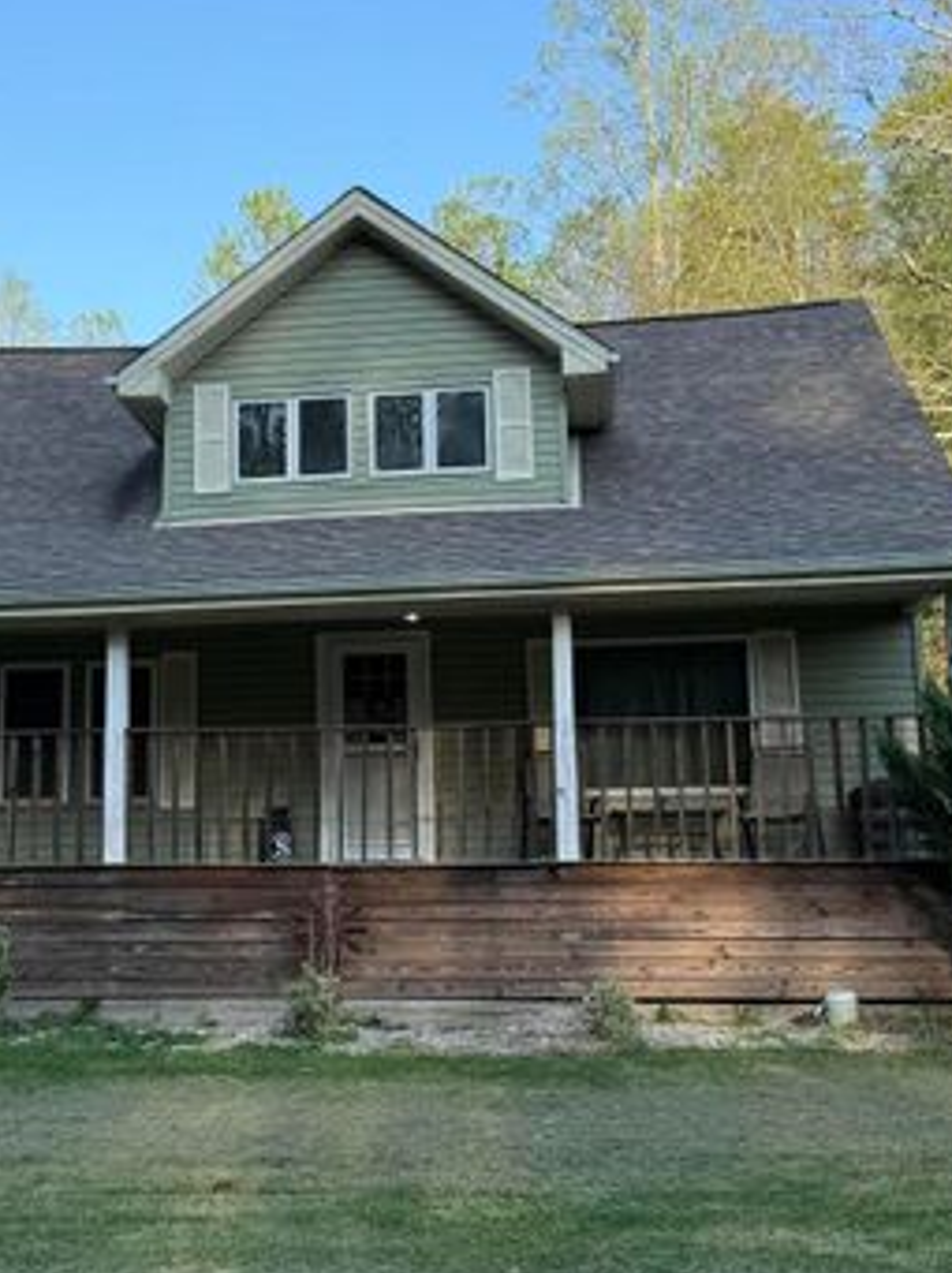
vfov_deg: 40.5
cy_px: 629
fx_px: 1727
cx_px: 329
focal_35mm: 47
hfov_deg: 30.6
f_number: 1.78
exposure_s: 1/1385
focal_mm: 6.76
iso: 80
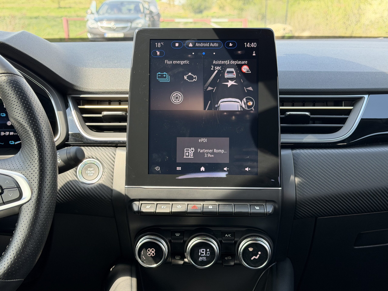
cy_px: 146
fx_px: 538
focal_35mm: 48
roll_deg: +0.4
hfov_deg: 39.7
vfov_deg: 30.3
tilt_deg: -15.0
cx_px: 194
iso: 64
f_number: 1.78
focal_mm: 6.76
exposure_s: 1/170
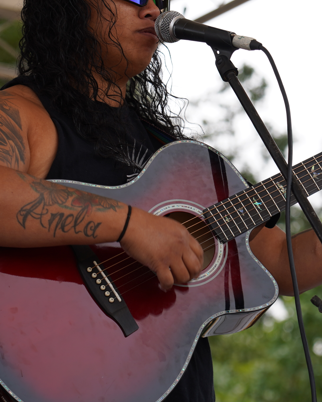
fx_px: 2561
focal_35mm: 215
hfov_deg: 7.2
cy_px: 112
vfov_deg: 9.0
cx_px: 223
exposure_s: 1/250
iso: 100
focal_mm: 105
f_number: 5
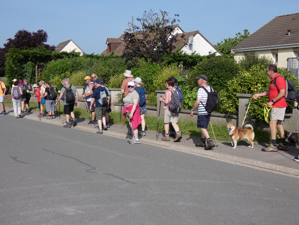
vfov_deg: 29.1
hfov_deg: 38.2
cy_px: 112
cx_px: 150
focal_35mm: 50
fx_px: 432
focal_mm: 9
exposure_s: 1/800
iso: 80
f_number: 3.9
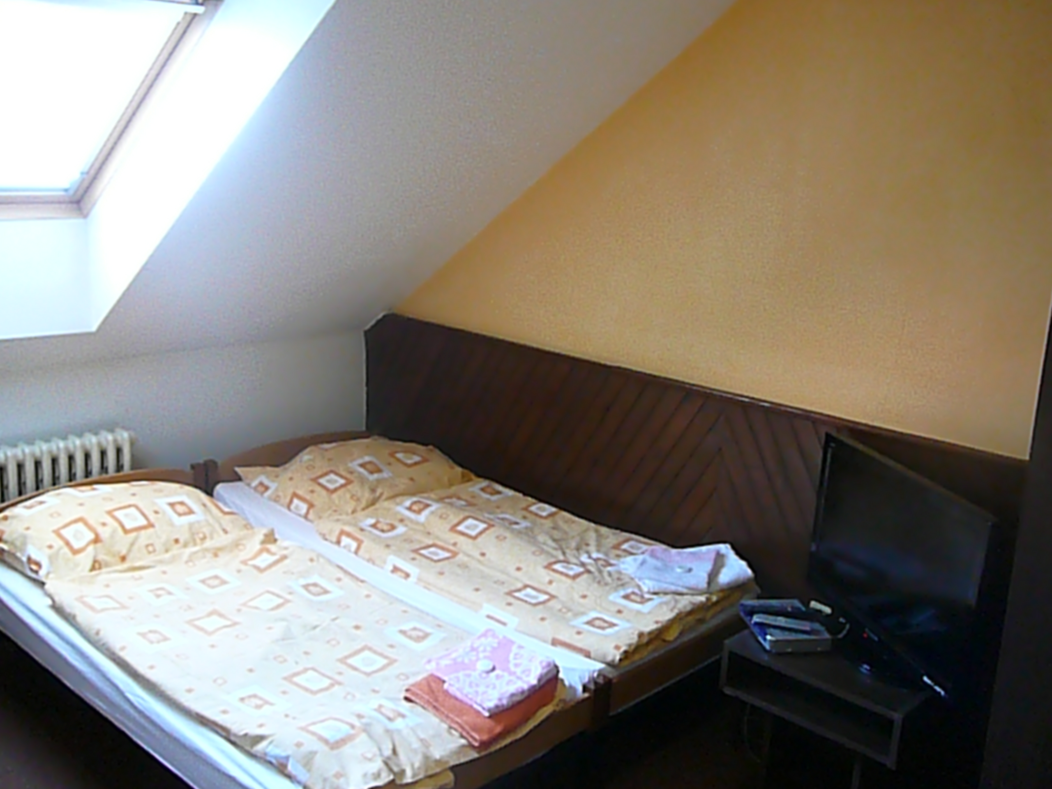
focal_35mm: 35
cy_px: 394
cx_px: 526
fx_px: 1064
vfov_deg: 40.7
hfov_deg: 52.6
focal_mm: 5.2
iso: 800
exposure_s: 1/40
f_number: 2.8
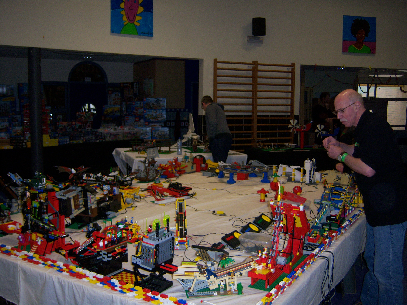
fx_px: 423
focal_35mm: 36
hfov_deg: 51.4
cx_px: 204
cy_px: 152
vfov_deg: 39.7
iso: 160
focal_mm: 7.5
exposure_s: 1/60
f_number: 2.8
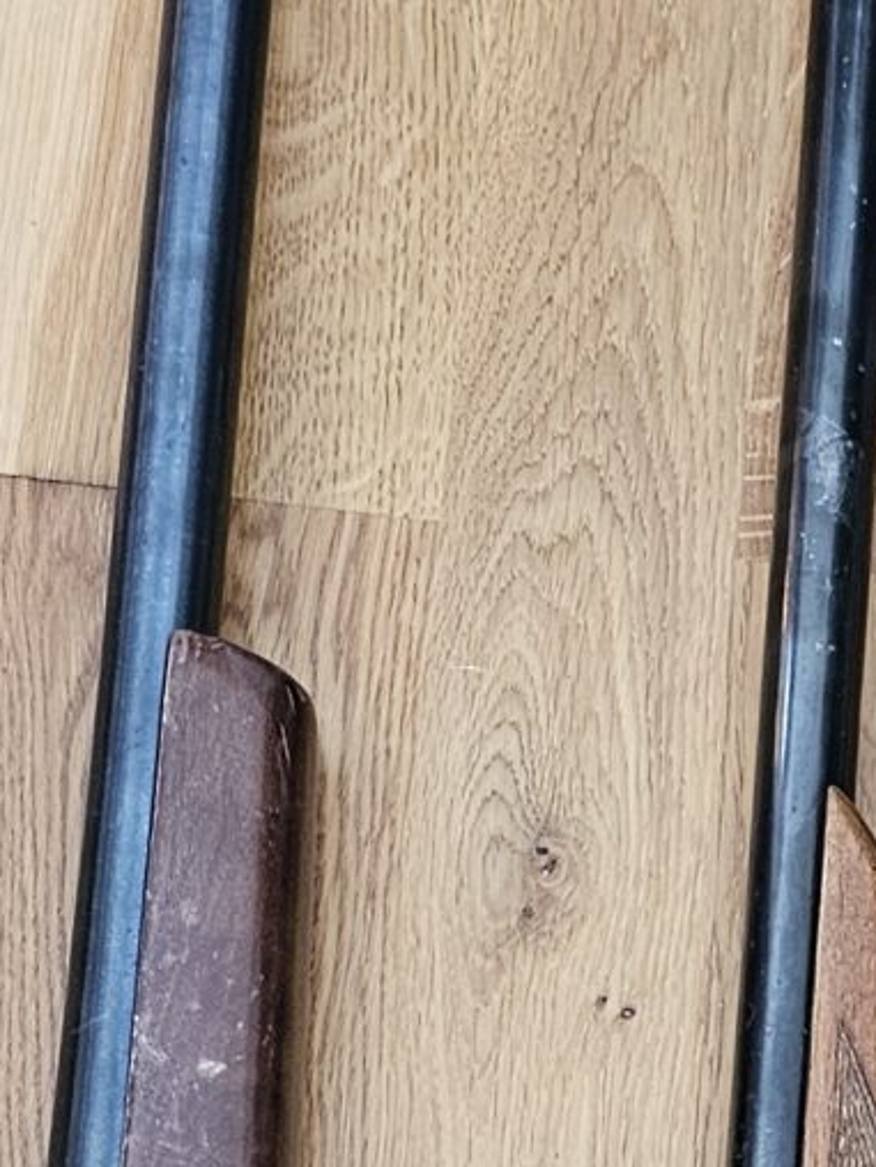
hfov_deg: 12.6
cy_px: 1686
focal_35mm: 116
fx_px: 3914
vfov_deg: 15.8
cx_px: 871
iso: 400
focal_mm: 6.3
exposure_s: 1/100
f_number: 1.7
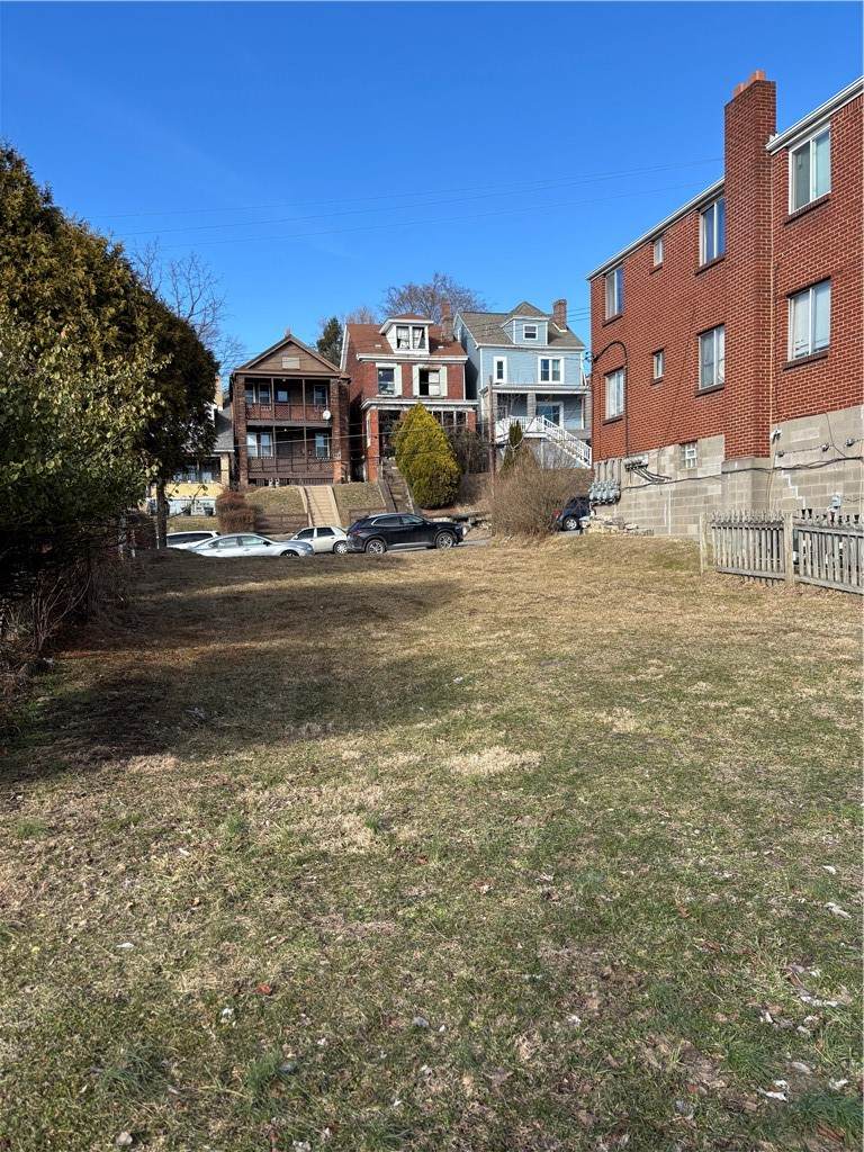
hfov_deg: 53.1
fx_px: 865
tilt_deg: -4.7
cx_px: 432
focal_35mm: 26
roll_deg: -0.1
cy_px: 576
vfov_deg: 67.3
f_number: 1.6
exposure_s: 1/1616
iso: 50
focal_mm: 5.96
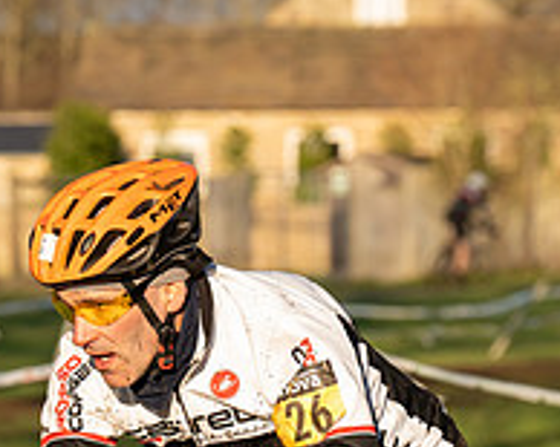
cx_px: 25
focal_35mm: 391
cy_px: 339
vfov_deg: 4.0
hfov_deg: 4.9
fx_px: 6477
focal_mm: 111
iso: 250
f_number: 4.5
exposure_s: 1/500
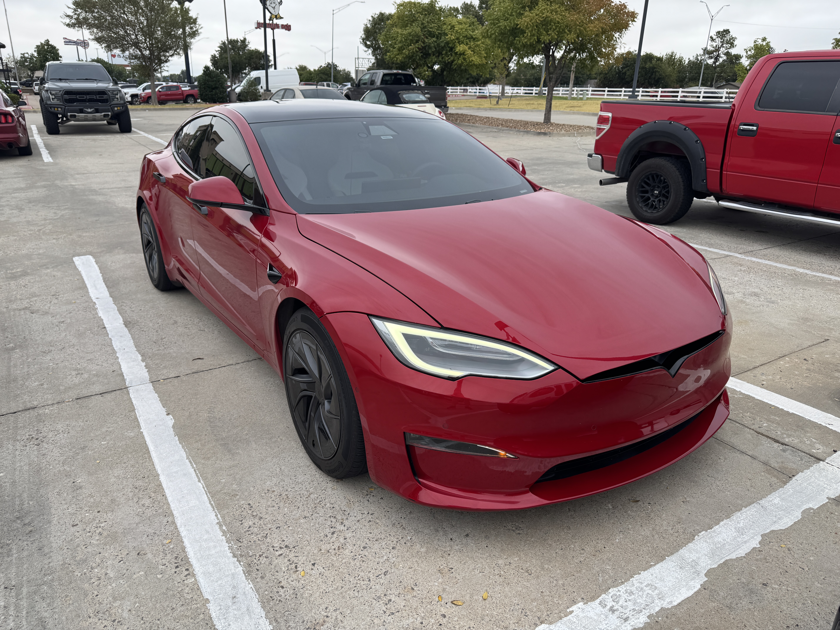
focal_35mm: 24
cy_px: 315
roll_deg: -1.0
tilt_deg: -19.5
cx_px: 420
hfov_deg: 71.6
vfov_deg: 56.8
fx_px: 582
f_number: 1.78
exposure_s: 1/995
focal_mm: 6.76
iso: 80
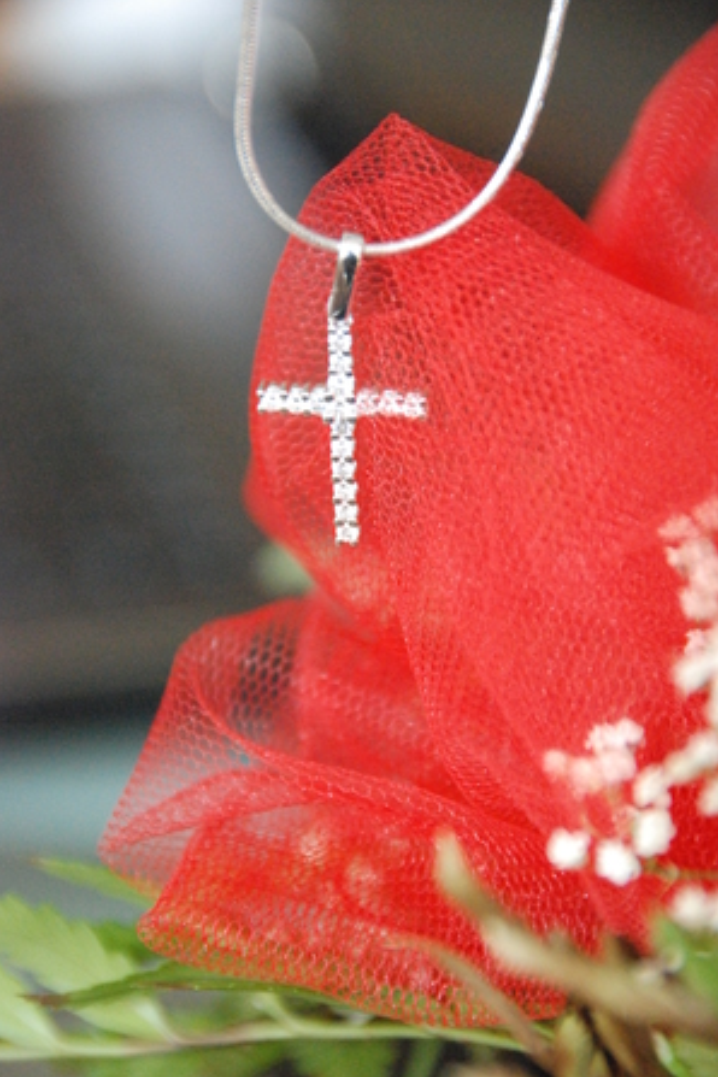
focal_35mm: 302
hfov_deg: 4.6
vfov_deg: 6.8
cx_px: 360
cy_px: 540
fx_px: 9034
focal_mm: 200
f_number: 7.1
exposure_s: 1/60
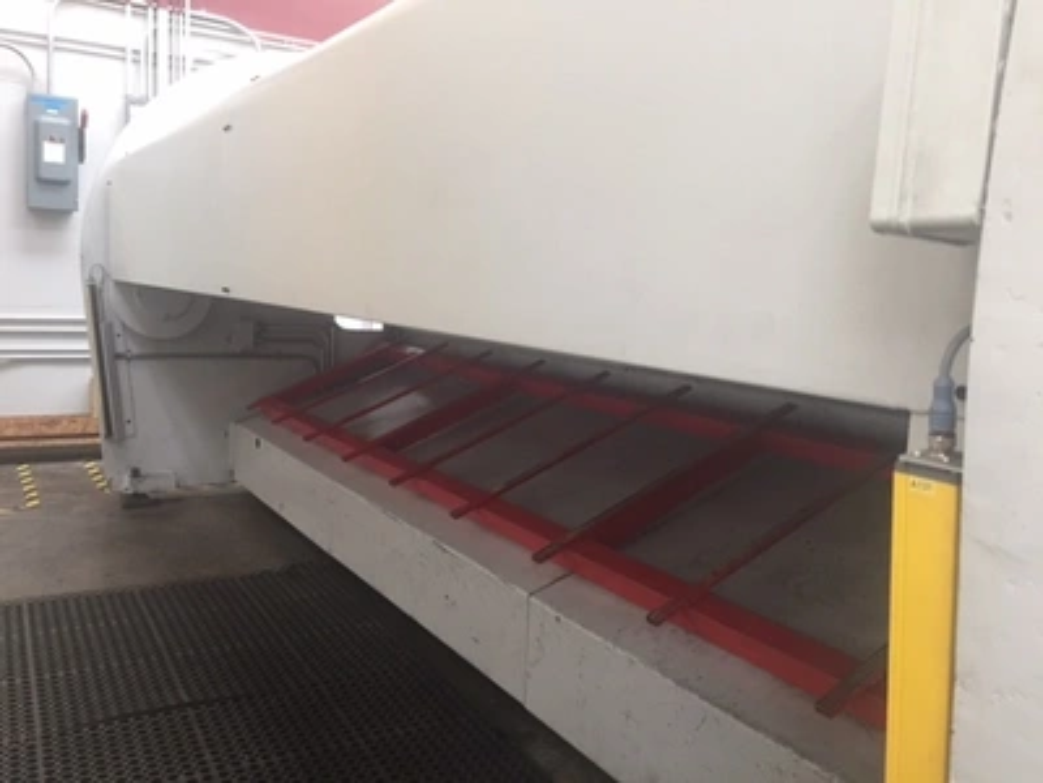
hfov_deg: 61.7
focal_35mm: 29
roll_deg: -3.8
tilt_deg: -6.7
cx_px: 522
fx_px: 874
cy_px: 392
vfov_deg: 48.2
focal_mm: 4.15
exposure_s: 1/30
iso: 50
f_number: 2.2
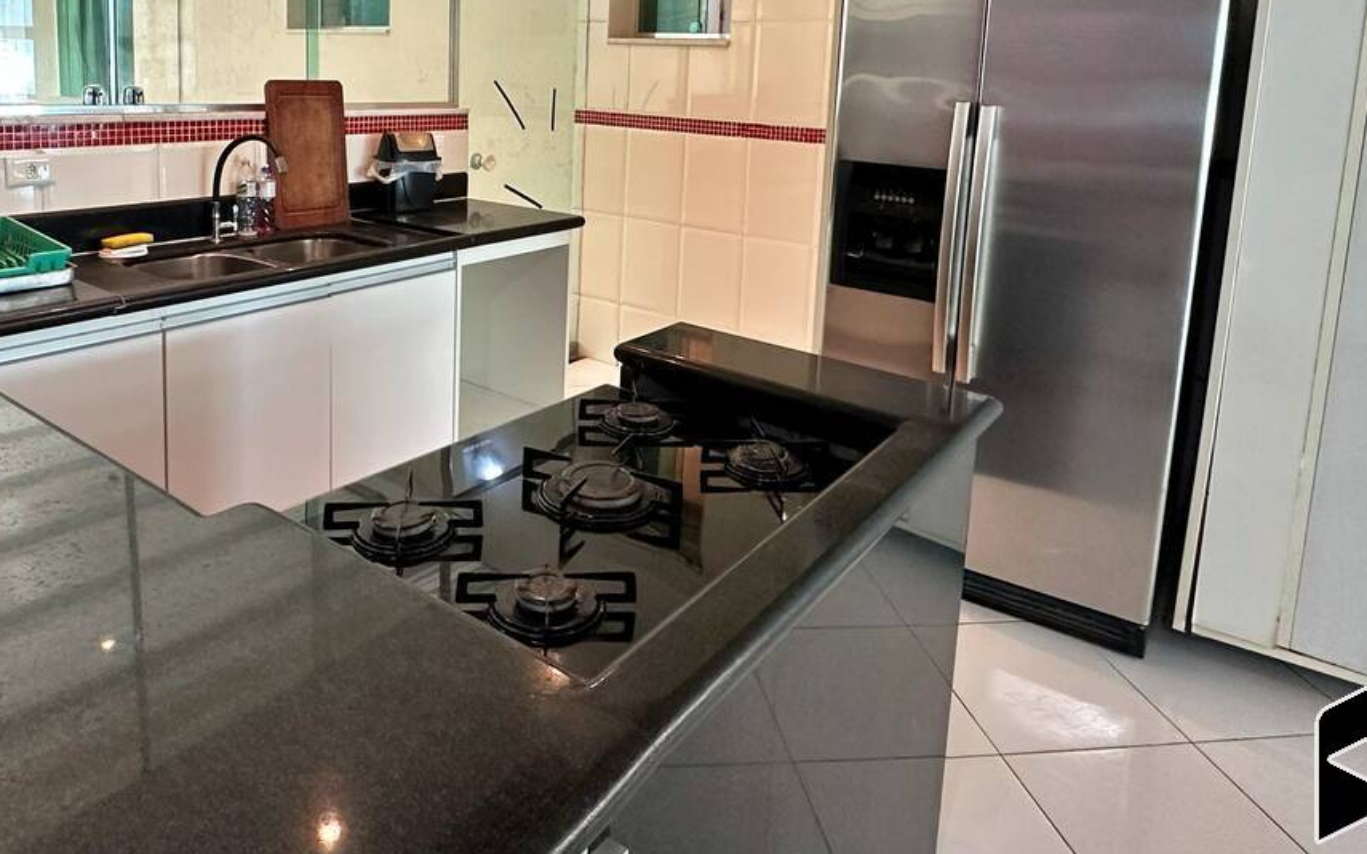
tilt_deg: -7.2
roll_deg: -2.5
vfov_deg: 46.9
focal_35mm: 25
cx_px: 596
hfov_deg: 72.2
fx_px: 931
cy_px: 186
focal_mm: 2.22
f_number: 2.2
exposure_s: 1/120
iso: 320
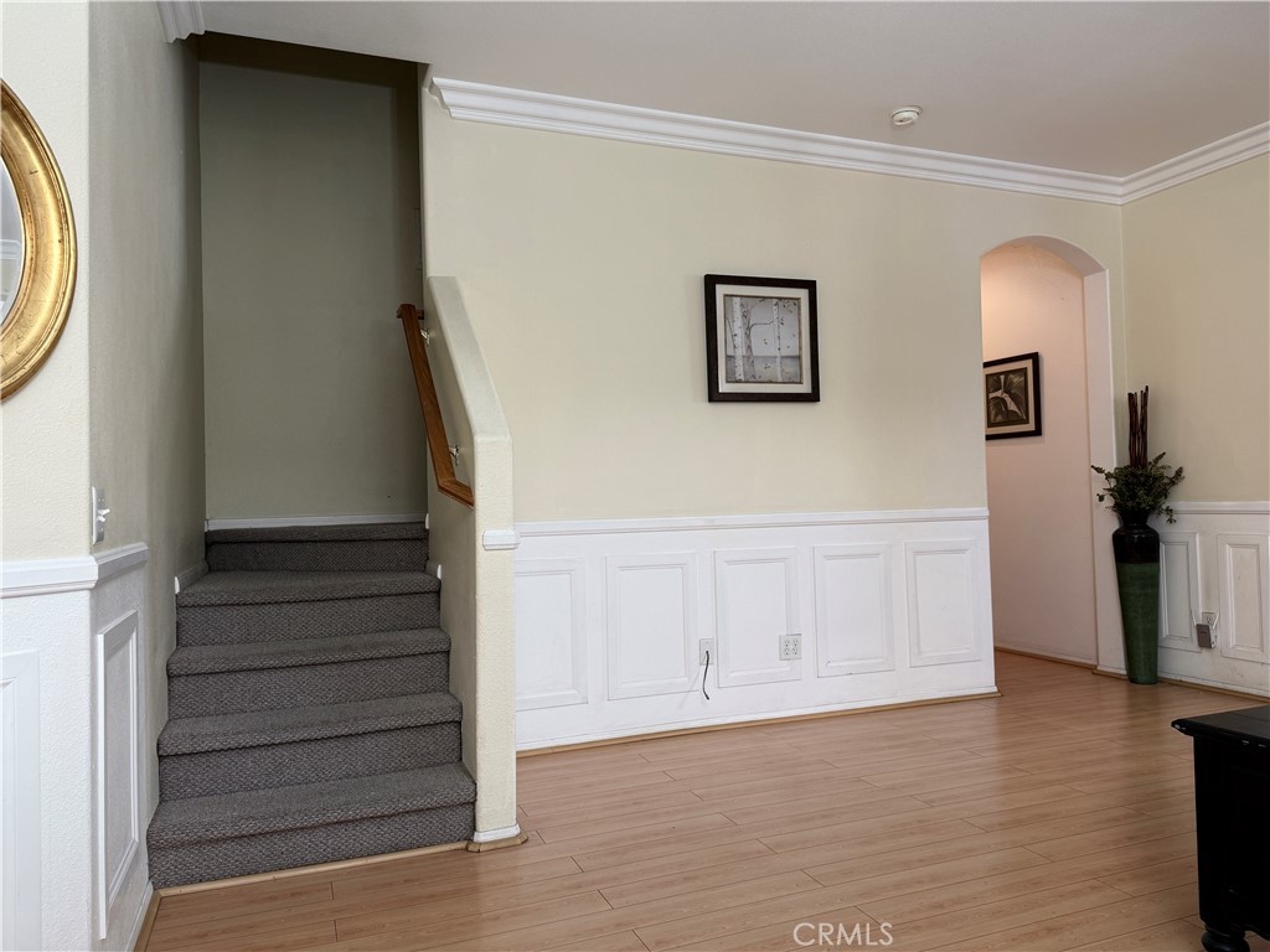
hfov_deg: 71.6
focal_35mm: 24
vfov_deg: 56.8
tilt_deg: +2.3
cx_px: 635
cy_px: 476
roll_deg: +1.0
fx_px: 881
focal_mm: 6.76
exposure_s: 1/120
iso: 125
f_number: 1.78
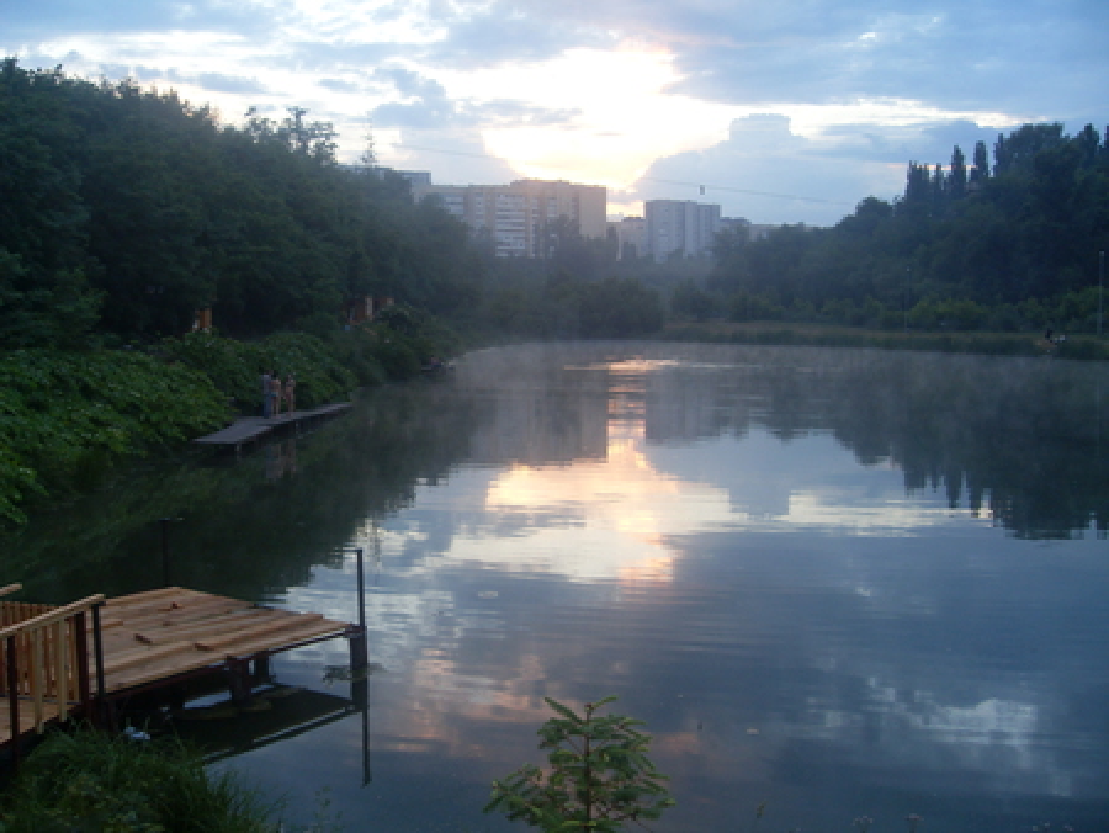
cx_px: 554
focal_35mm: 37
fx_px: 1186
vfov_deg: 38.7
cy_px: 416
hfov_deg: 50.1
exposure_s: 1/45
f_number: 2.8
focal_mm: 6.3
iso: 100
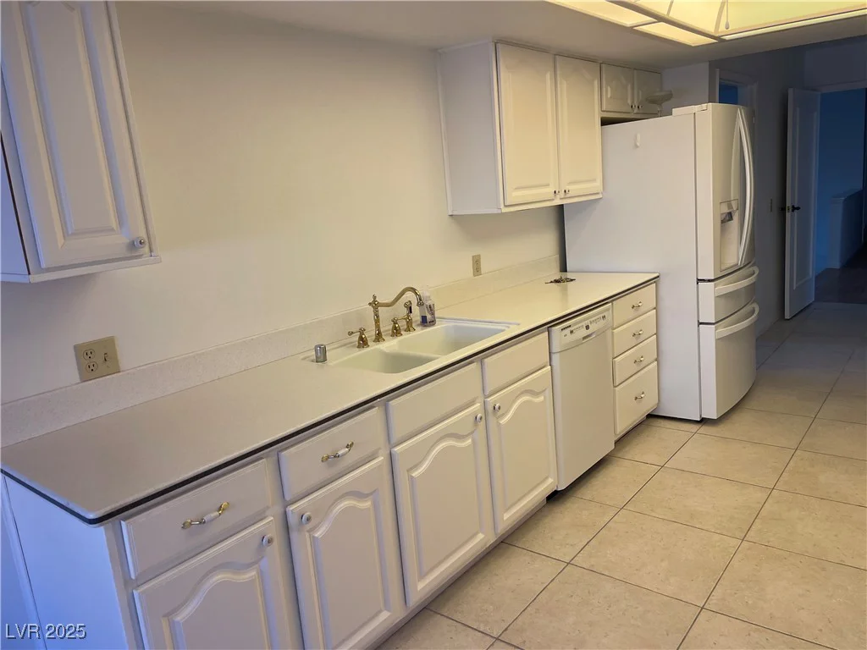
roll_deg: +4.5
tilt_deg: -11.6
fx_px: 651
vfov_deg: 53.1
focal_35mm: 26
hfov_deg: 67.3
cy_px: 325
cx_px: 434
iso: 50
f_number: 1.6
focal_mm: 4.2
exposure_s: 1/120
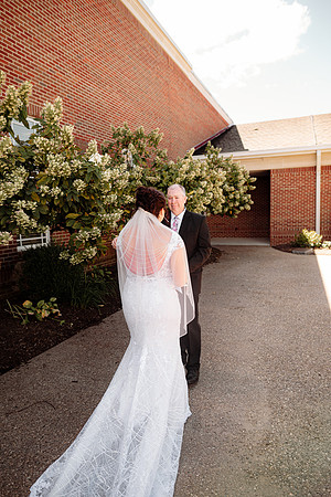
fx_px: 331
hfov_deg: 53.1
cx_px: 166
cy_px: 248
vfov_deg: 73.7
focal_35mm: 24
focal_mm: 24
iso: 160
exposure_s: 1/400
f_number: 2.8
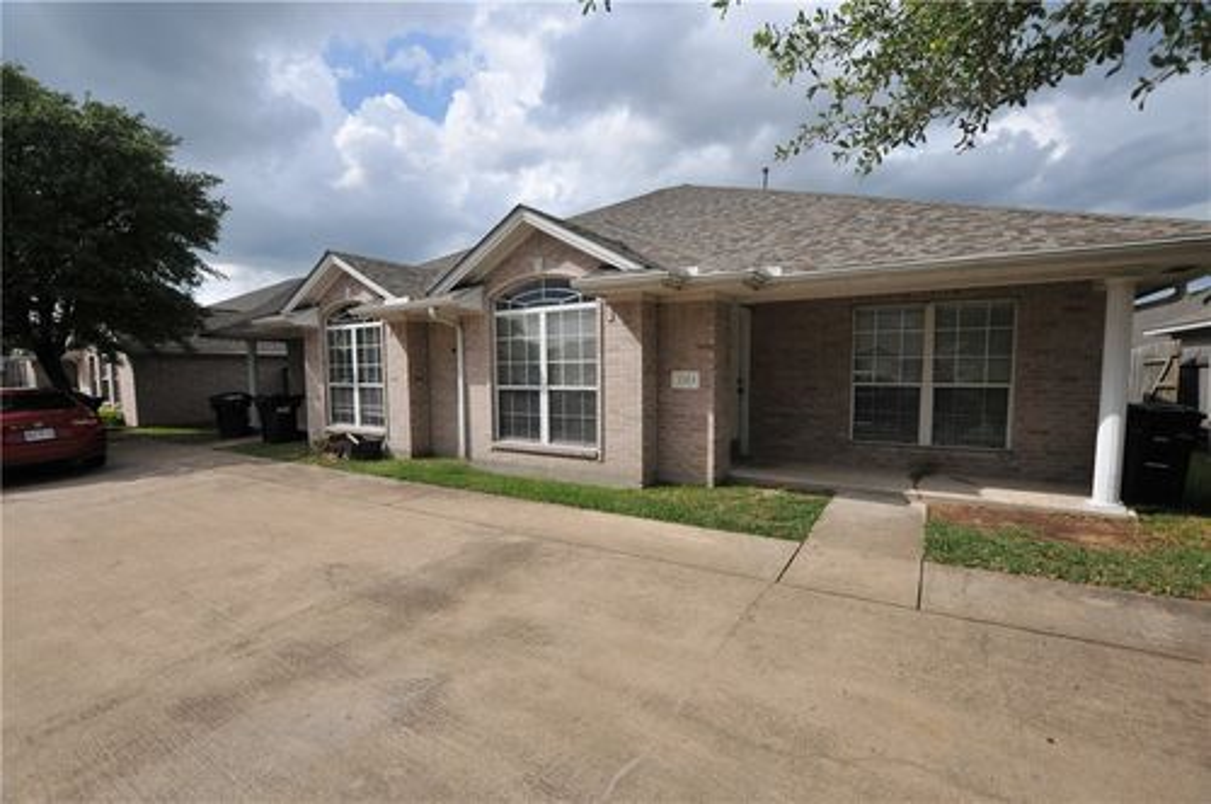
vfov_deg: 77.2
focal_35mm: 15
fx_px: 504
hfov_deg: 100.5
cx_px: 606
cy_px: 402
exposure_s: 1/8000
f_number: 5
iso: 800
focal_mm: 10
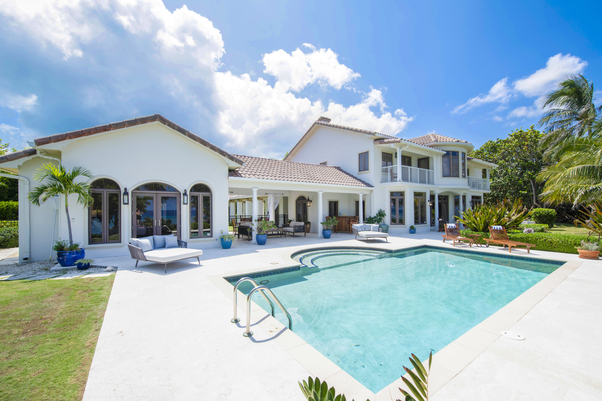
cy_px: 200
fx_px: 234
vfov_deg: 81.2
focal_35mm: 14
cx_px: 301
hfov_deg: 104.3
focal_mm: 14
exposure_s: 1/400
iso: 320
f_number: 10
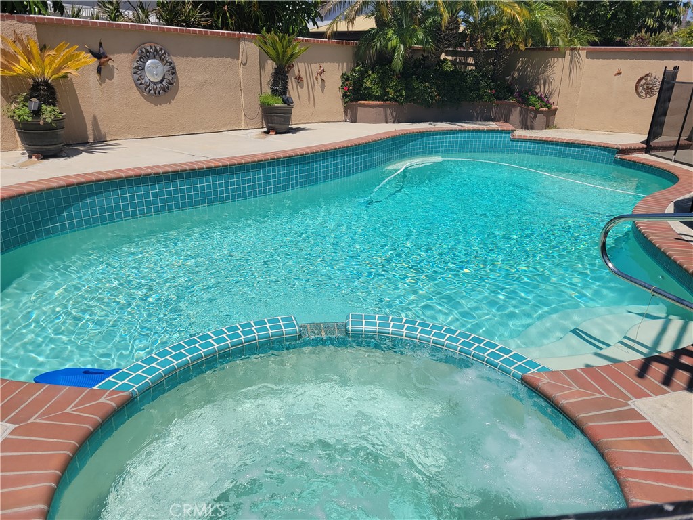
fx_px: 521
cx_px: 346
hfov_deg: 67.3
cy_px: 260
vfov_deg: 53.1
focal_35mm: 26
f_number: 1.8
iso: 40
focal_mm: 5.4
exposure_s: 1/3956
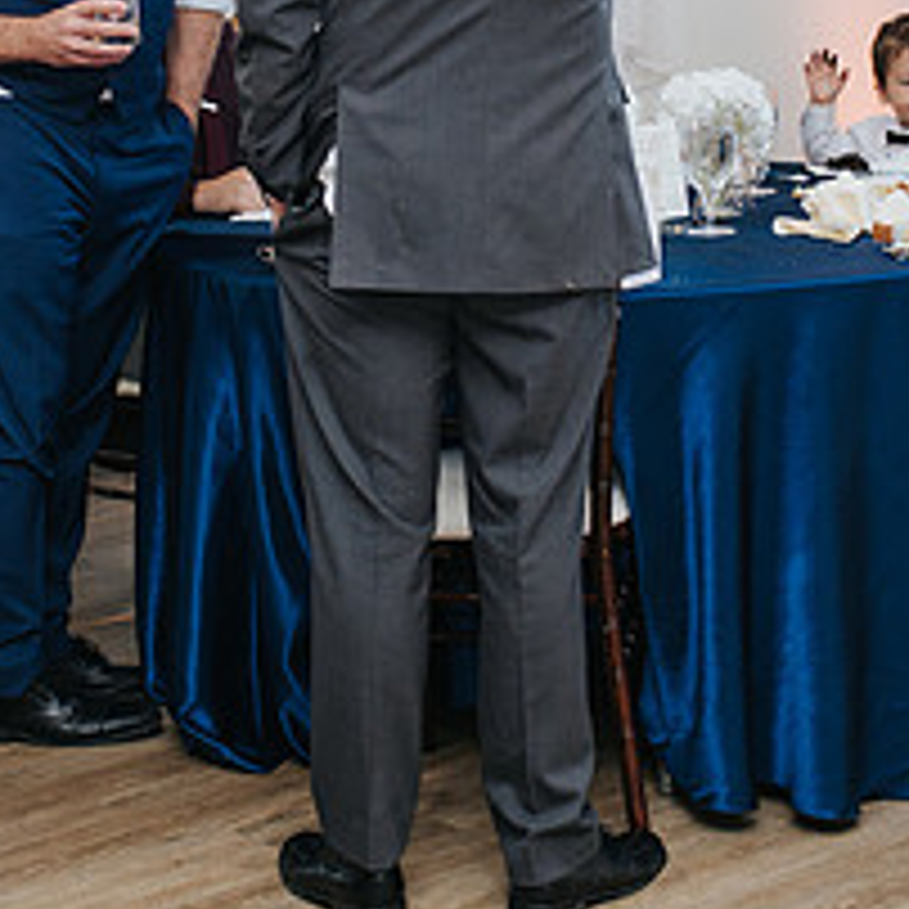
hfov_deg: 18.3
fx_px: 2822
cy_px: 122
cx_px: 397
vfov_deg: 18.1
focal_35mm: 95
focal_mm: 35
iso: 800
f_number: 3.2
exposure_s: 1/200
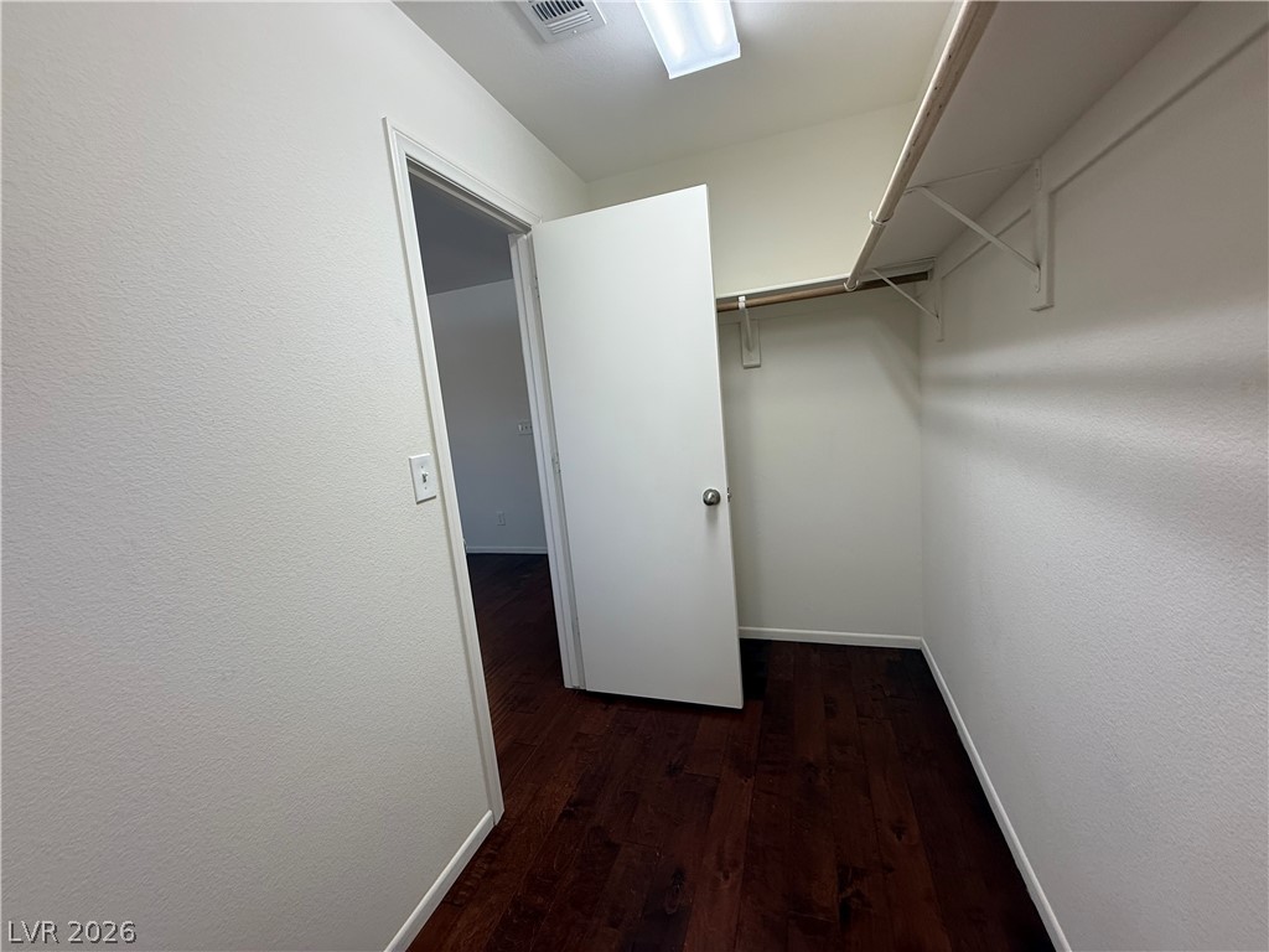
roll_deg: +5.3
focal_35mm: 14
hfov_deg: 102.1
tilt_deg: -8.2
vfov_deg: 85.7
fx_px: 513
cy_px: 476
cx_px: 634
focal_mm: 2.22
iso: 125
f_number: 2.2
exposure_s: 1/120
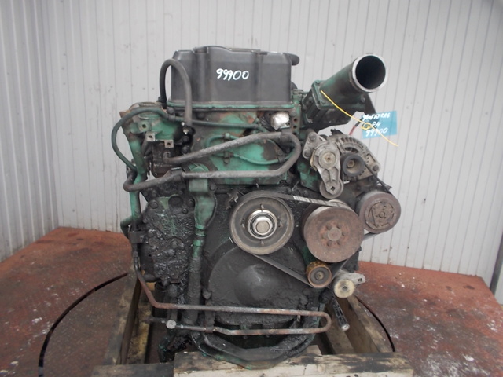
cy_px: 188
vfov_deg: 48.2
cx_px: 252
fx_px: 421
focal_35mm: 29
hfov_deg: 61.7
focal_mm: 4.1
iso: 100
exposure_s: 1/25
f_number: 3.3
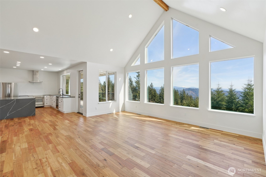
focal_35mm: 16
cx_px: 133
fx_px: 118
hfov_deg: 96.7
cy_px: 88
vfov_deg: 73.7
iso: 400
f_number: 8
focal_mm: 16
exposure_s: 1/320
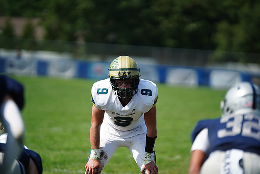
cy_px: 87
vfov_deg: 4.6
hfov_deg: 6.9
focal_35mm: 300
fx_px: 2167
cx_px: 130
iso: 400
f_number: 2.8
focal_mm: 300
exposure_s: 1/5000
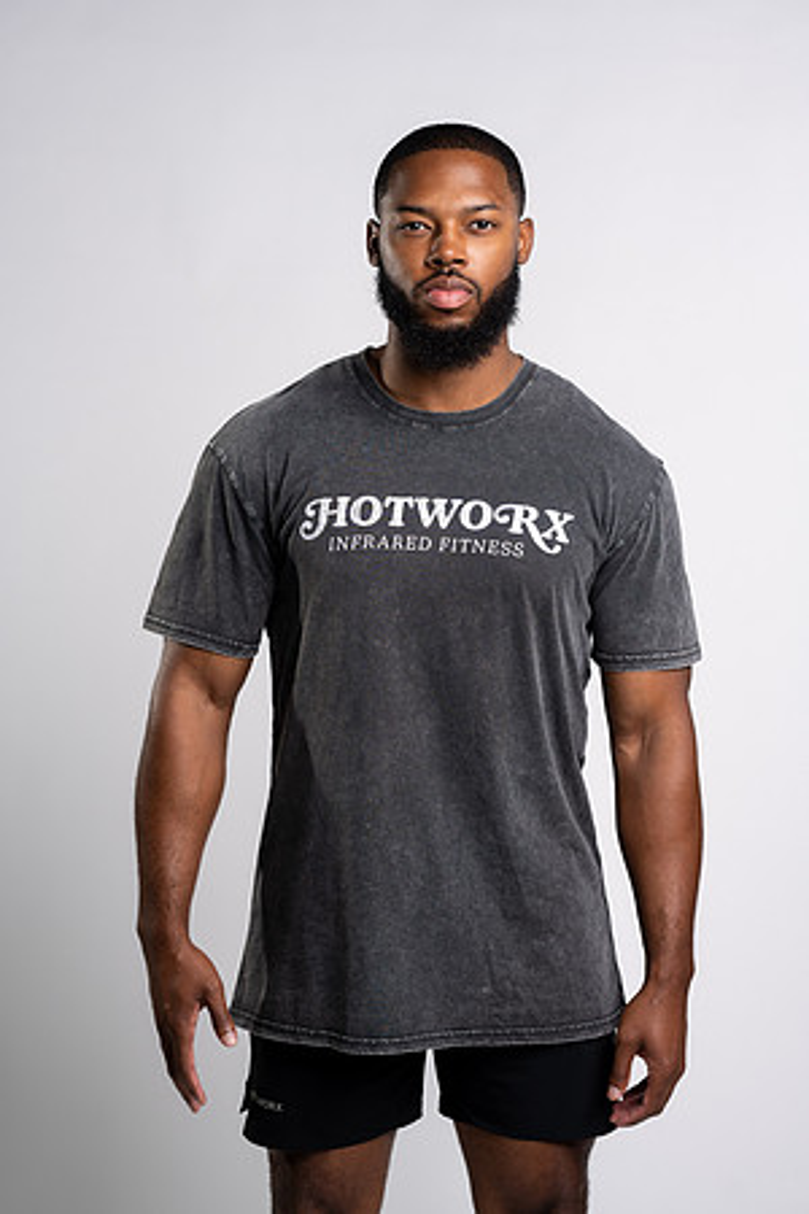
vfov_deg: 23.9
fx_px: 2865
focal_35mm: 85
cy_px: 607
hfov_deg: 16.1
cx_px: 404
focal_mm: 85
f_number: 4
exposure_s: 1/160
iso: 200
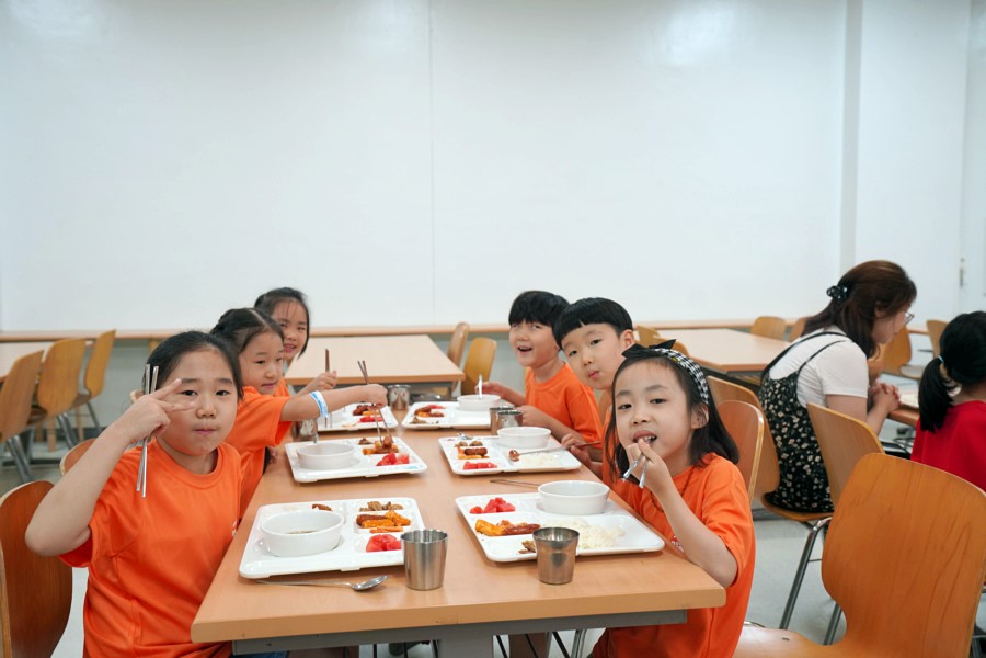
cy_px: 329
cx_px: 493
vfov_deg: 37.9
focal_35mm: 35
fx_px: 959
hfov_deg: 54.4
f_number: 4
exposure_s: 1/160
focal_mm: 35
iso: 1000
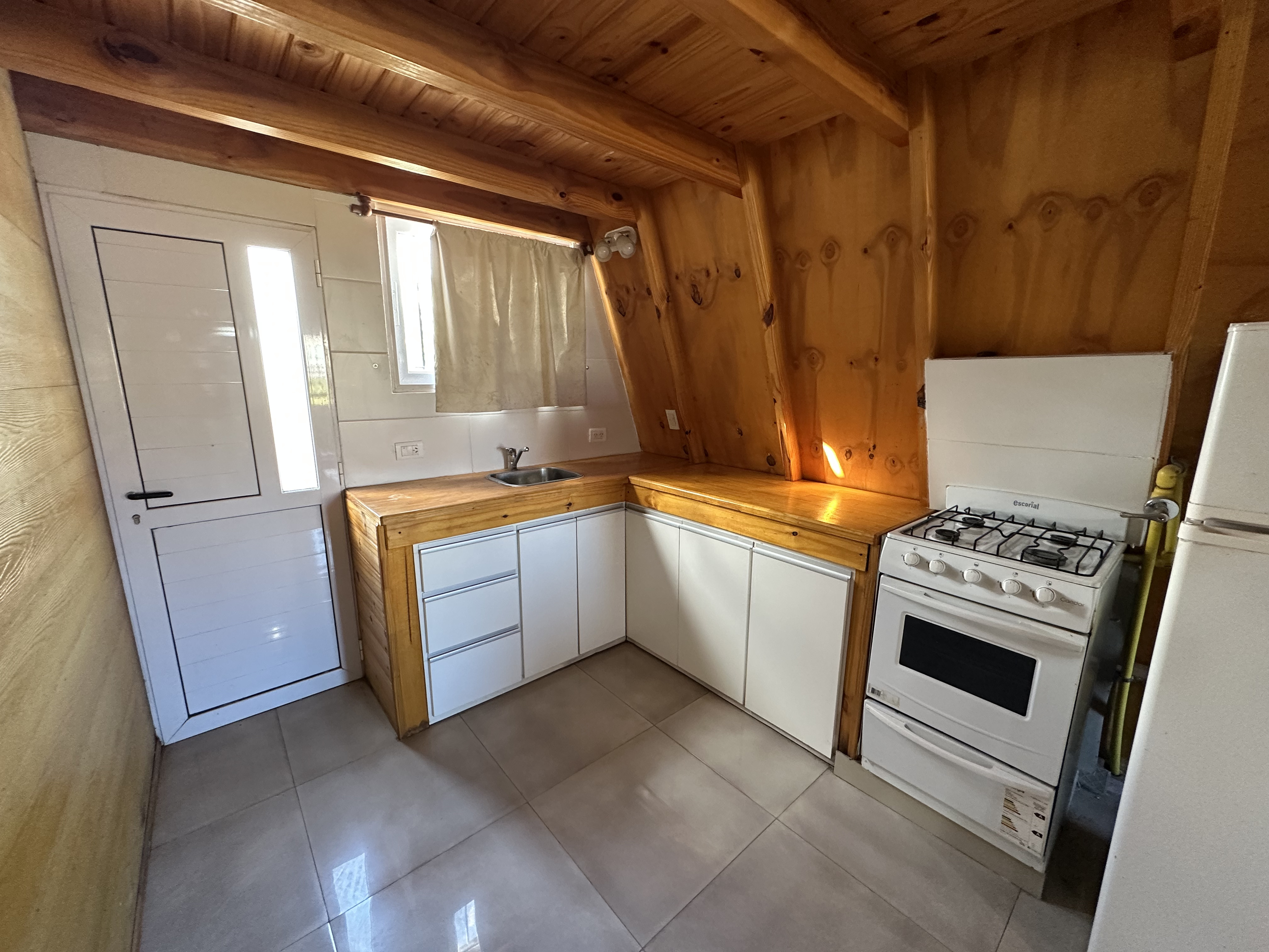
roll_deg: -0.3
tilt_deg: -9.9
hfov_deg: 102.1
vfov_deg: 85.7
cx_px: 634
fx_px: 513
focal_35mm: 14
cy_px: 476
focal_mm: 2.22
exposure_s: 1/50
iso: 320
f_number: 2.2
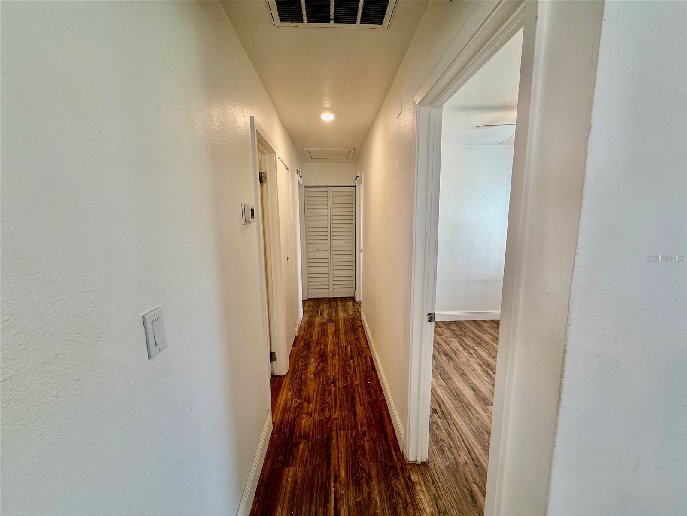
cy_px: 258
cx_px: 344
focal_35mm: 14
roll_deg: +0.3
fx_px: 278
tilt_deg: -8.9
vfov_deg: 85.7
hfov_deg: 102.1
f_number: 2.2
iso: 160
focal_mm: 2.22
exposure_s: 1/120
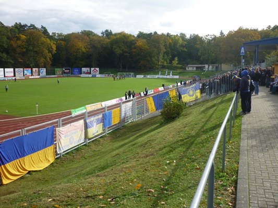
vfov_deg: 43.0
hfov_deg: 55.3
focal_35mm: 33
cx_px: 139
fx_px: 265
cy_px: 104
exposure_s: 1/640
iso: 80
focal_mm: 5.5
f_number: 2.8
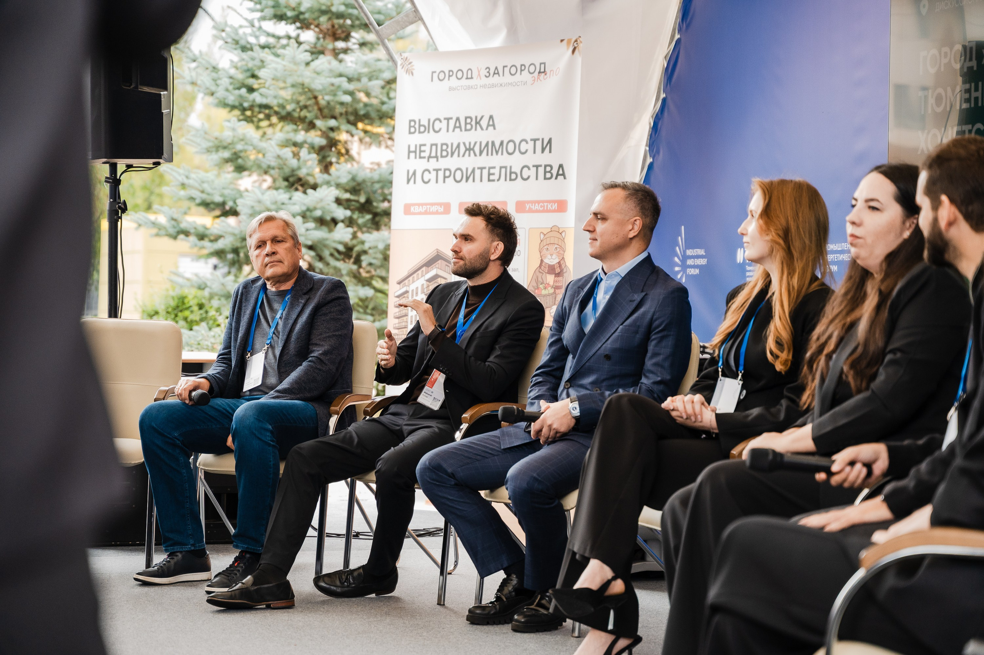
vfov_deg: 18.2
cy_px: 328
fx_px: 2048
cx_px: 492
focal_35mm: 75
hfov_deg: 27.0
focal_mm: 75
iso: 1600
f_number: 3.2
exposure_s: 1/800
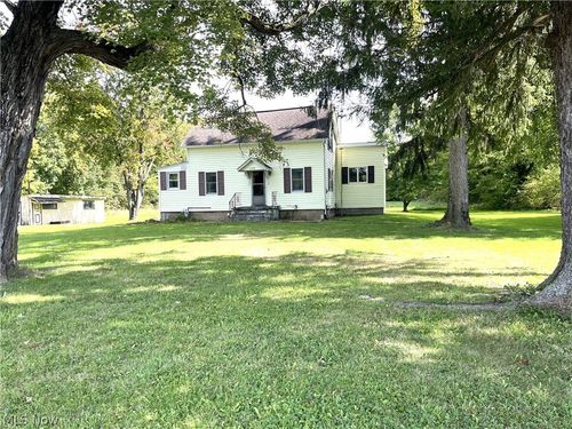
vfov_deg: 53.1
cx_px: 286
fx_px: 430
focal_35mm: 26
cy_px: 214
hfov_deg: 67.3
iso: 50
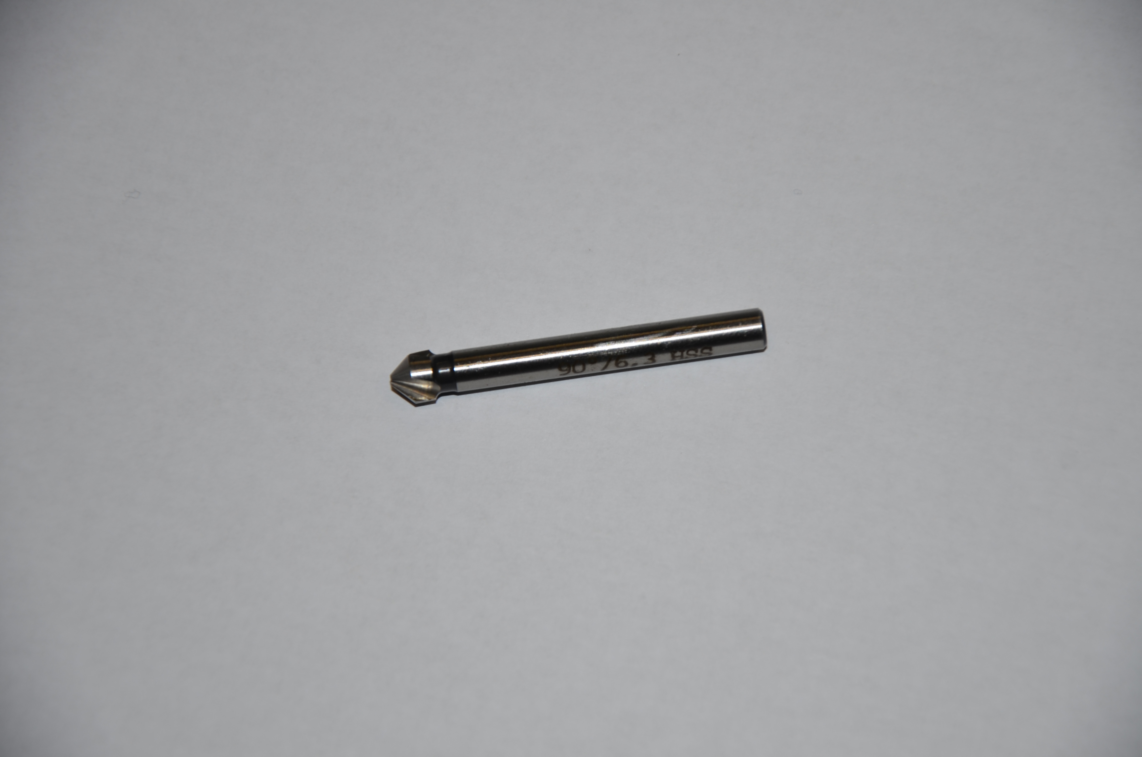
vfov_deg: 8.7
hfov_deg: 13.1
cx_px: 571
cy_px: 378
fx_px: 4986
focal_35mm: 158
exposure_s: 1/60
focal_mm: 105
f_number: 5.6
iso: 100
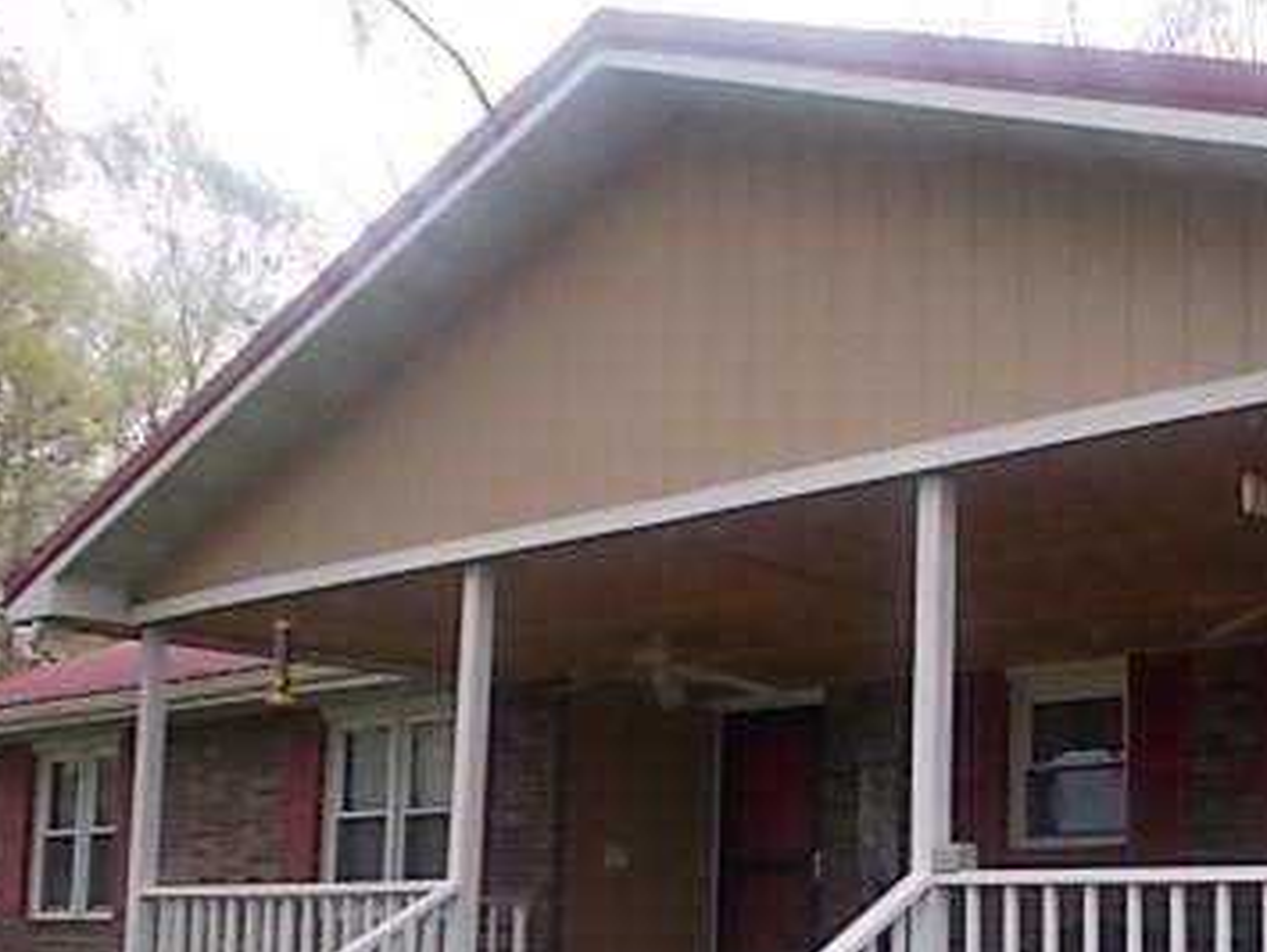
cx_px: 1006
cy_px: 762
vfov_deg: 30.2
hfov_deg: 38.9
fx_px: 1721
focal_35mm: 47
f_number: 3.2
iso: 80
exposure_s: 1/125
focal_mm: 4.6
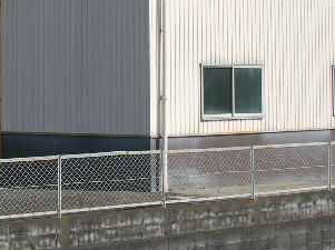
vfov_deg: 12.7
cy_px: -2
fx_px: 1112
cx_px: 45
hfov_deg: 16.9
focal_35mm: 115
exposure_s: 1/373
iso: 50
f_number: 5.7
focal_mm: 9
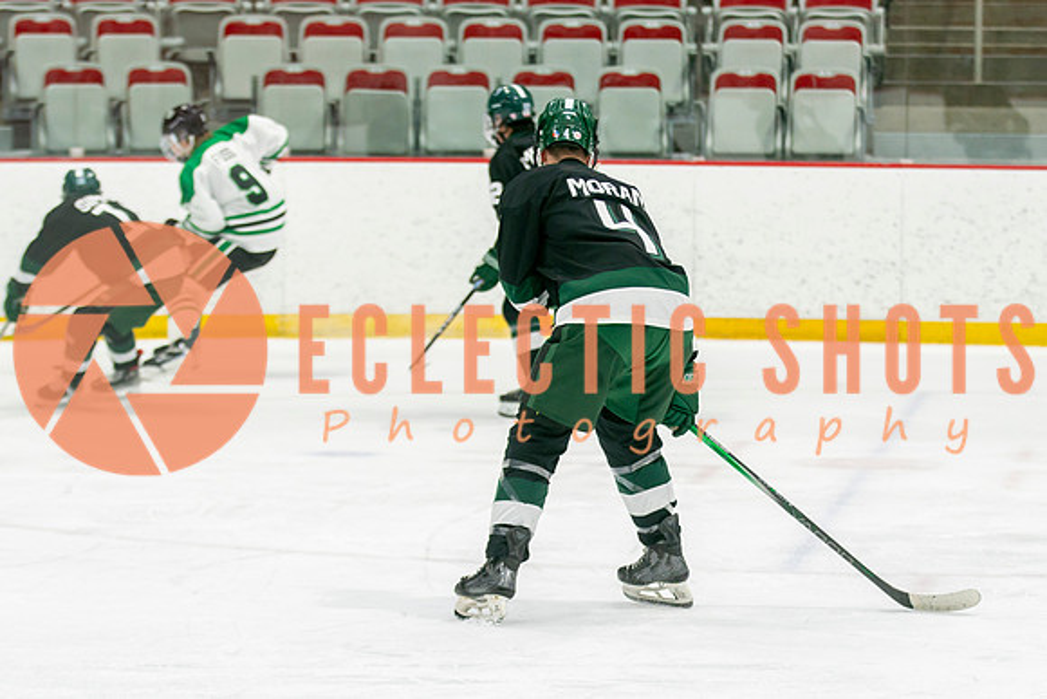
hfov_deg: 11.7
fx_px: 5098
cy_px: 351
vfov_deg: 7.8
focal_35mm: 175
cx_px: 558
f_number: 3.2
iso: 640
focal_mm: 105
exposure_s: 1/640
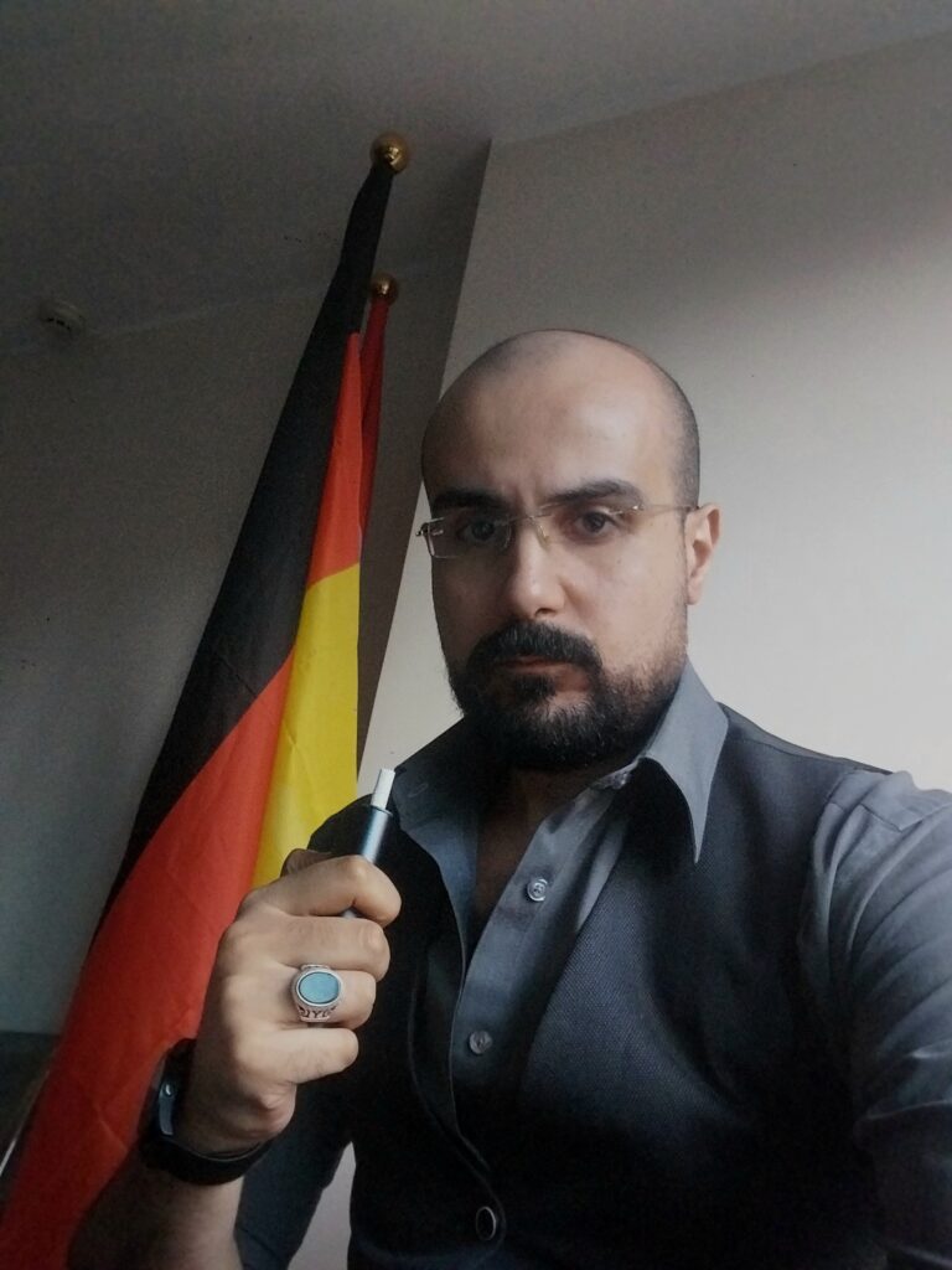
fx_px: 917
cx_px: 476
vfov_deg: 69.4
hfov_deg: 54.9
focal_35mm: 25
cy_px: 635
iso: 200
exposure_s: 1/33
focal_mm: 2.67
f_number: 2.2
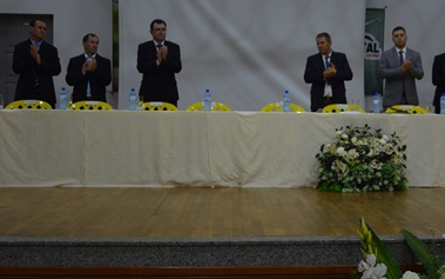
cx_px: 305
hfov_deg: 39.1
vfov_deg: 25.3
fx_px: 616
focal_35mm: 51
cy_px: 98
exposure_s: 1/50
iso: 400
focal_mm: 21
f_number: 3.8
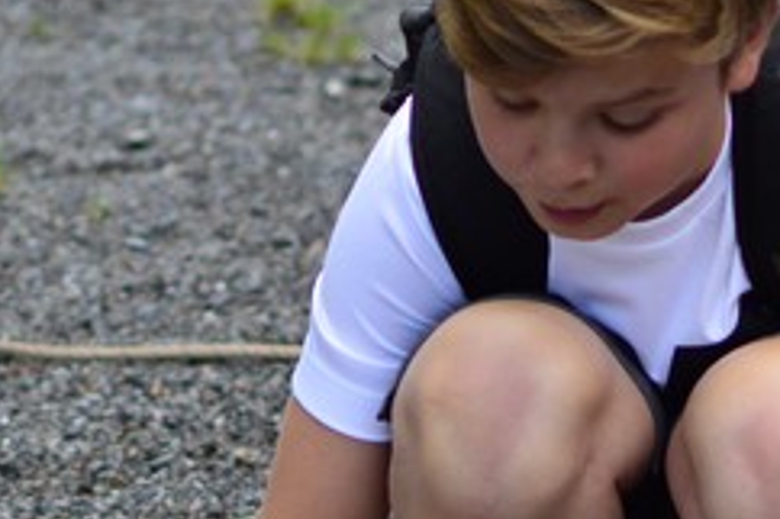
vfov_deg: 6.2
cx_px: 638
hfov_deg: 9.2
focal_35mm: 222
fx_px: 4809
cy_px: 411
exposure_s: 1/1600
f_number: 1.8
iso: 200
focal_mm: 35
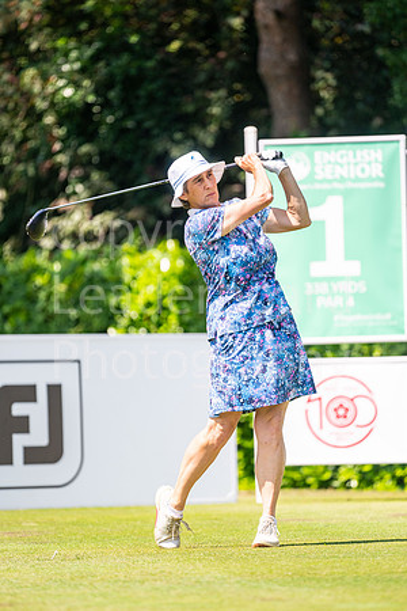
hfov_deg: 4.6
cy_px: 306
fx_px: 5087
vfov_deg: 6.9
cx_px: 204
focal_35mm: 300
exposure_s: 1/1600
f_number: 4.5
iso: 200
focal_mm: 300
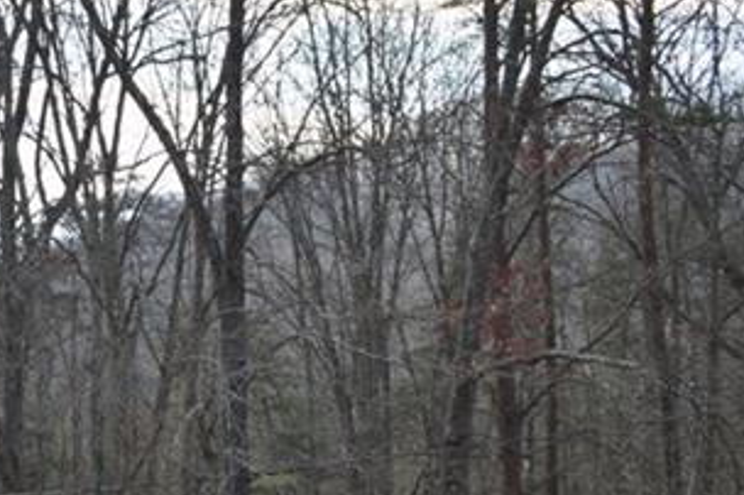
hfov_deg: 19.4
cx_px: -389
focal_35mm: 91
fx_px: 1879
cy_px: 270
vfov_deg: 15.0
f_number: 6.3
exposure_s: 1/200
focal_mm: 18
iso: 100
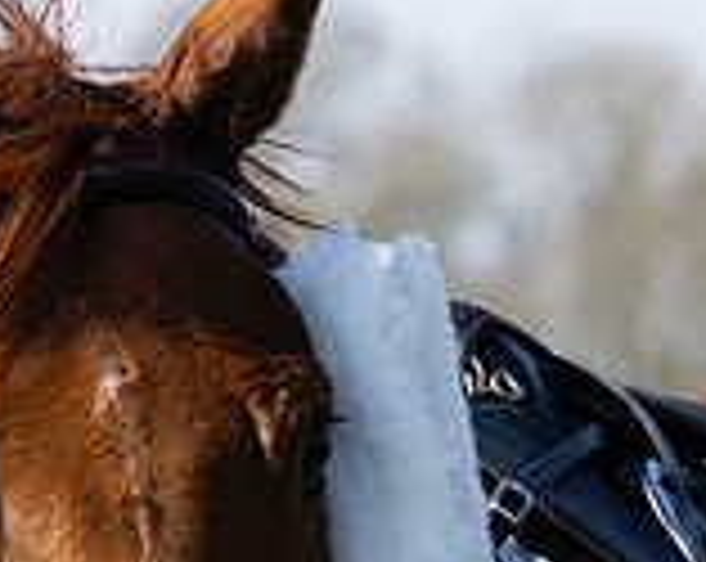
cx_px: 691
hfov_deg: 2.6
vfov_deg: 2.1
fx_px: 15371
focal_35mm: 737
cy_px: 562
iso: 200
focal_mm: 115
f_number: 5
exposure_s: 1/1000
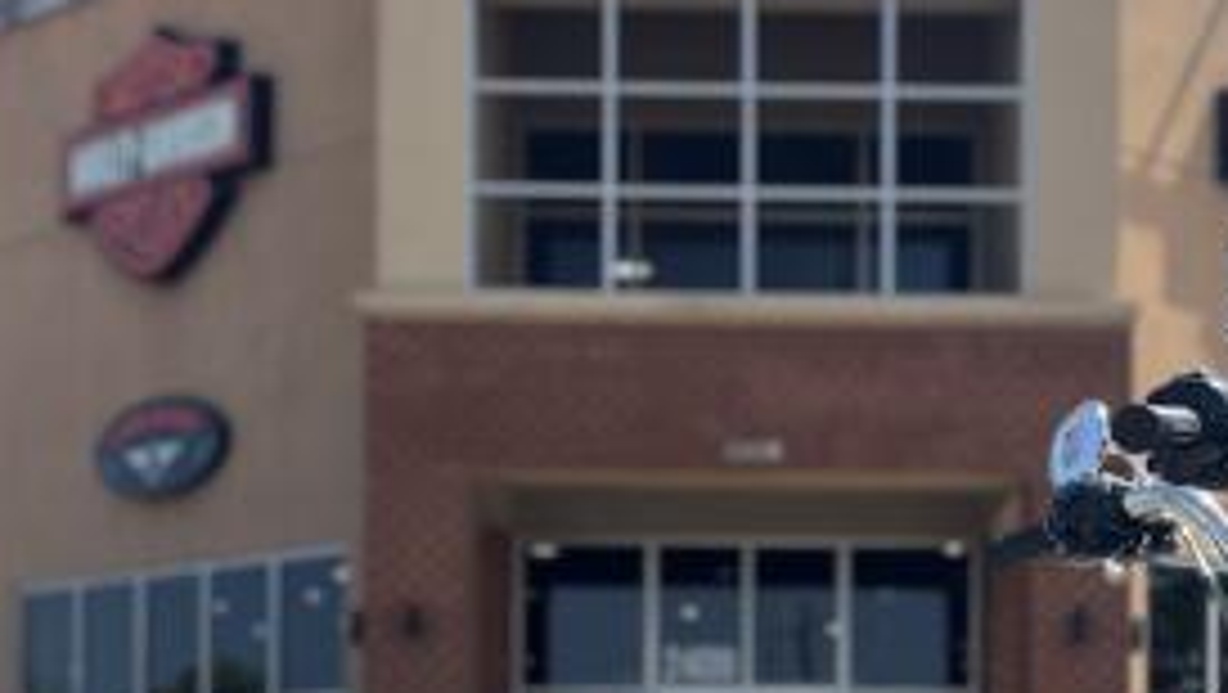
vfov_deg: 14.2
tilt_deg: +1.8
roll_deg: +0.0
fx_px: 2704
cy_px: 810
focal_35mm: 83
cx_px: 823
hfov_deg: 25.4
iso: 50
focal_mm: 5.1
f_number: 1.6
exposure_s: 1/1721
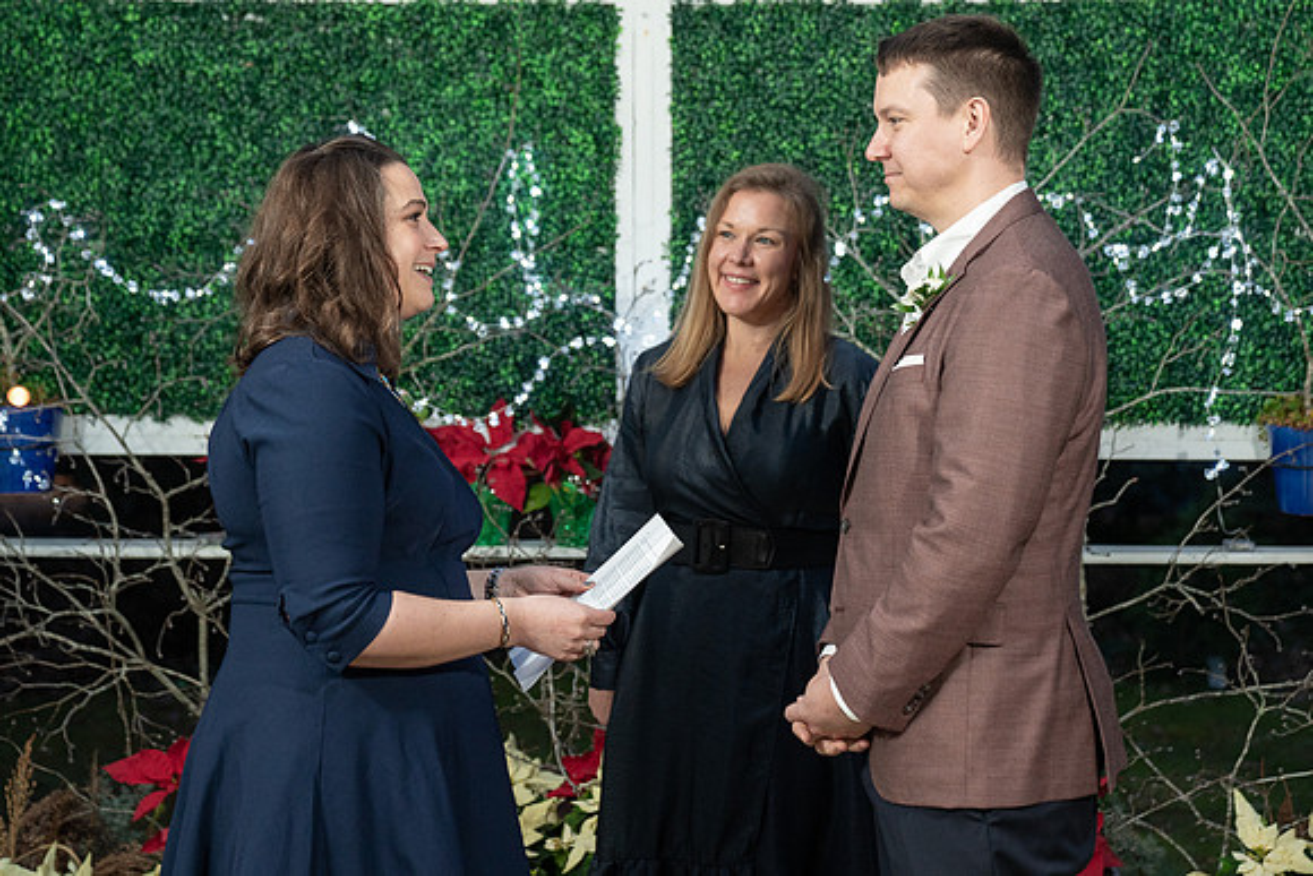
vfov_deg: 22.0
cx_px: 703
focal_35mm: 62
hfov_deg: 32.4
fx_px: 2258
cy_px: 401
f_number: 2.8
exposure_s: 1/100
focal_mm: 51
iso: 2000
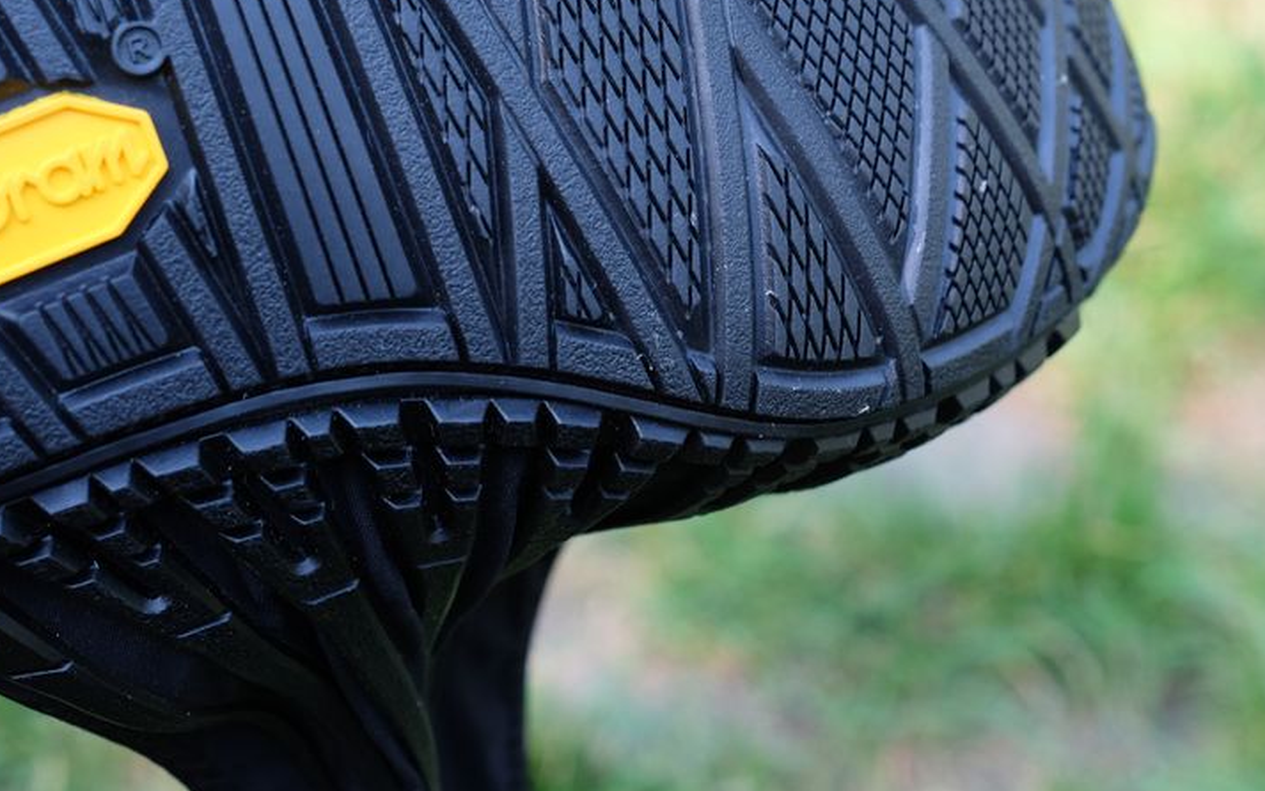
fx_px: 2069
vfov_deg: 21.3
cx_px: 474
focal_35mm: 60
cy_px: 115
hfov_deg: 33.8
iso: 400
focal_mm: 23
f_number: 5
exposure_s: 1/125
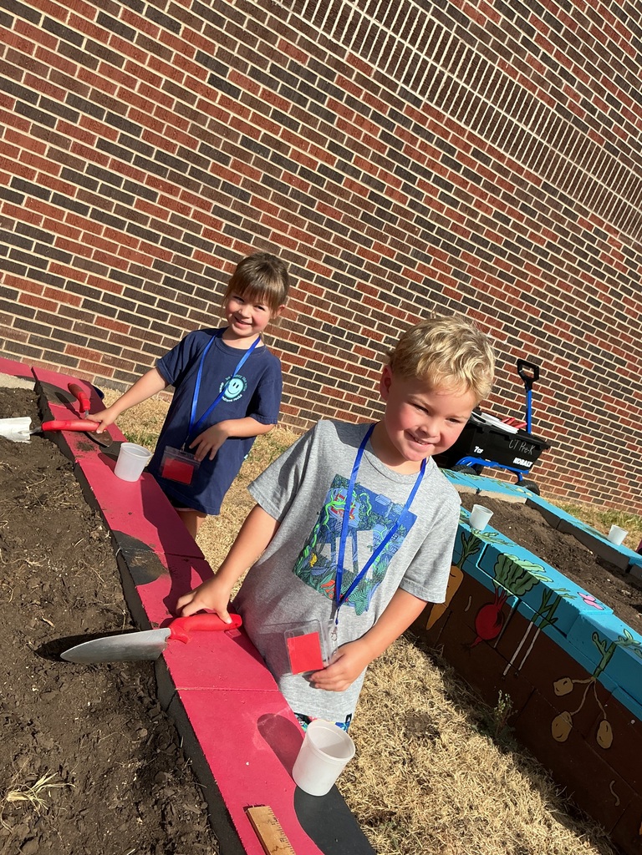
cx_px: 321
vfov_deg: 61.7
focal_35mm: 29
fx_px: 717
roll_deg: -22.7
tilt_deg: -11.6
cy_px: 428
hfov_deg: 48.2
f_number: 1.8
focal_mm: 3
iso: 25
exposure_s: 1/1912
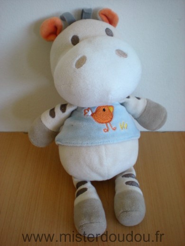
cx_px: 92
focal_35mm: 38
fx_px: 271
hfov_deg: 37.7
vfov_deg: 49.0
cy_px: 123
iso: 176
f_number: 3.1
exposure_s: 1/59.7
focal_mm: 6.3
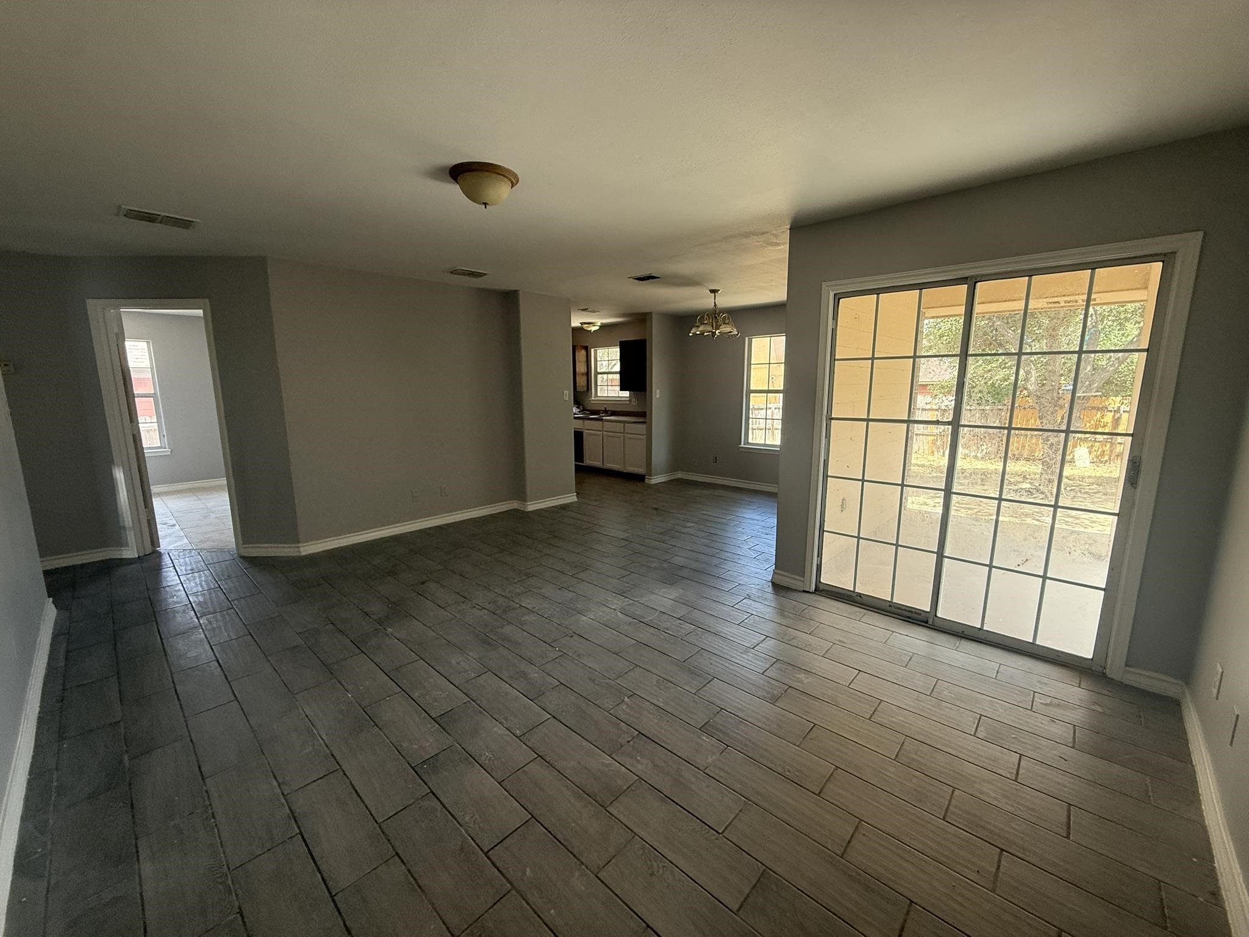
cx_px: 624
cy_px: 468
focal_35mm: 14
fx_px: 505
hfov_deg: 102.1
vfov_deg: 85.7
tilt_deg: -9.0
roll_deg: +0.1
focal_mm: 2.22
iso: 160
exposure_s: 1/99
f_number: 2.2
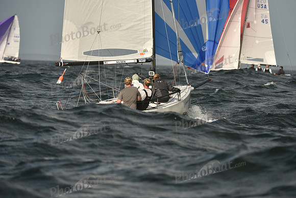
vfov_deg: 3.9
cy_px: 99
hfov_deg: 5.9
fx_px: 2878
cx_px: 148
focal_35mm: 350
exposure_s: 1/2500
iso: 320
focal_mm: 350
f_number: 6.3
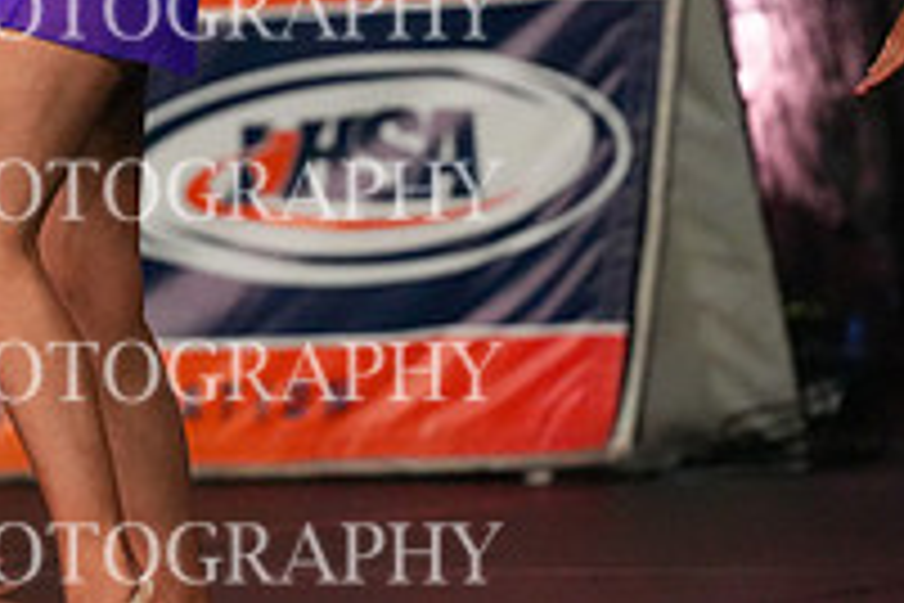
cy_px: -263
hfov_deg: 2.4
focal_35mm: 866
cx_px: -148
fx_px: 21745
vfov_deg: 1.6
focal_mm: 300
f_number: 3.5
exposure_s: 1/1250
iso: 16000
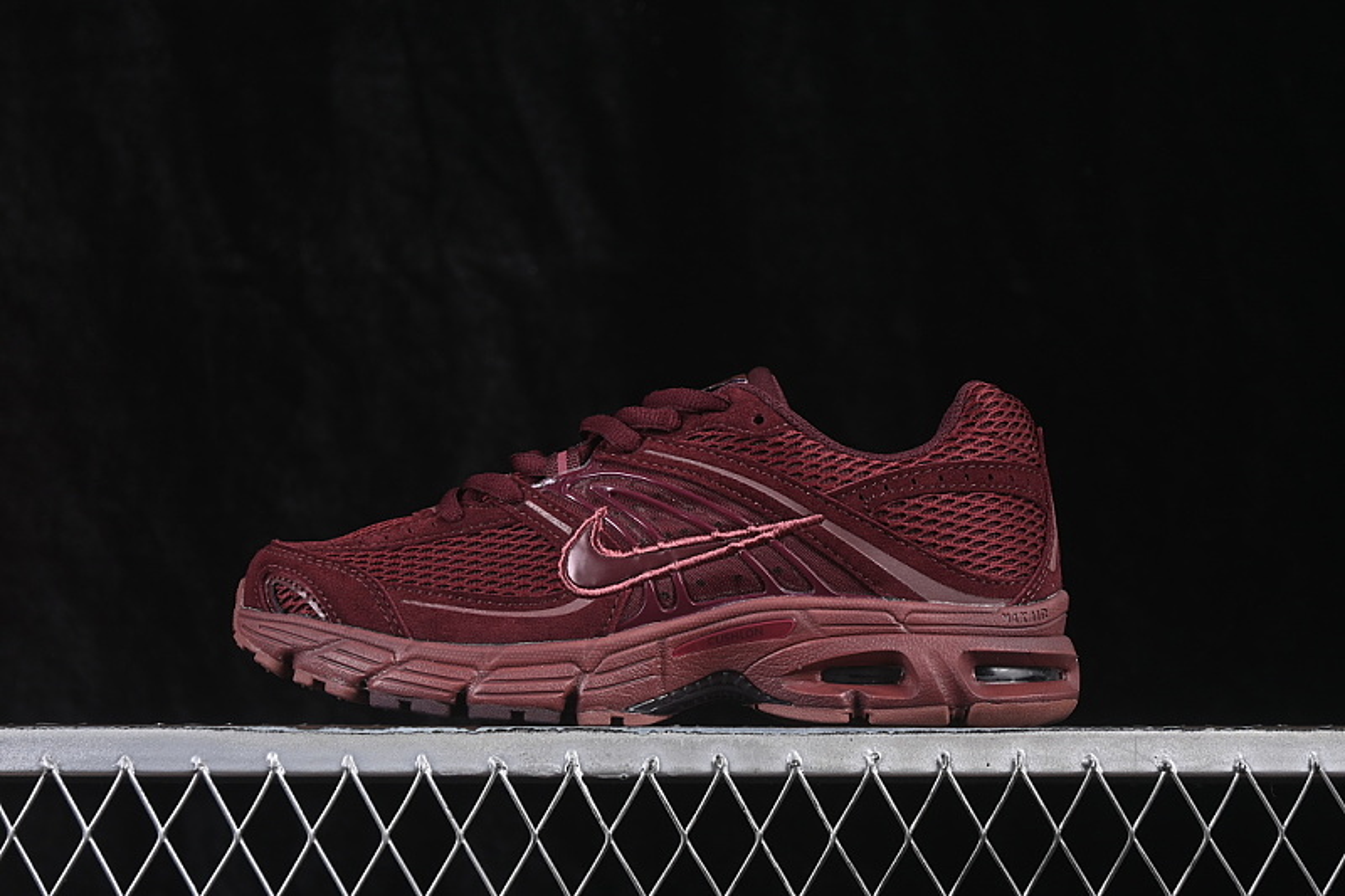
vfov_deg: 18.2
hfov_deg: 27.0
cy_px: 448
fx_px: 2801
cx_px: 672
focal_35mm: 75
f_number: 6.3
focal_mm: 50
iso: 160
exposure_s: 1/60
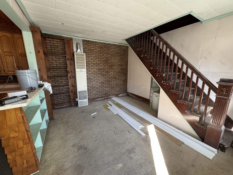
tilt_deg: -12.5
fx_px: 94
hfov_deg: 102.1
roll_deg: -0.2
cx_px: 116
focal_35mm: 14
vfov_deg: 85.7
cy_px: 88
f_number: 2.2
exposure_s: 1/99
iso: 250
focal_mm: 2.22
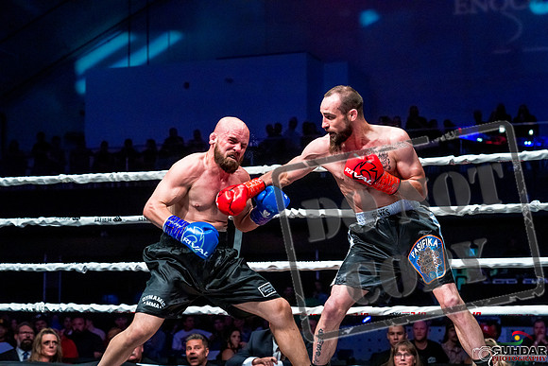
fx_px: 1066
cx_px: 274
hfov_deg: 28.8
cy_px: 183
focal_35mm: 70
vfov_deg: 19.5
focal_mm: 70
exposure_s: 1/1000
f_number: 4
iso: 4000
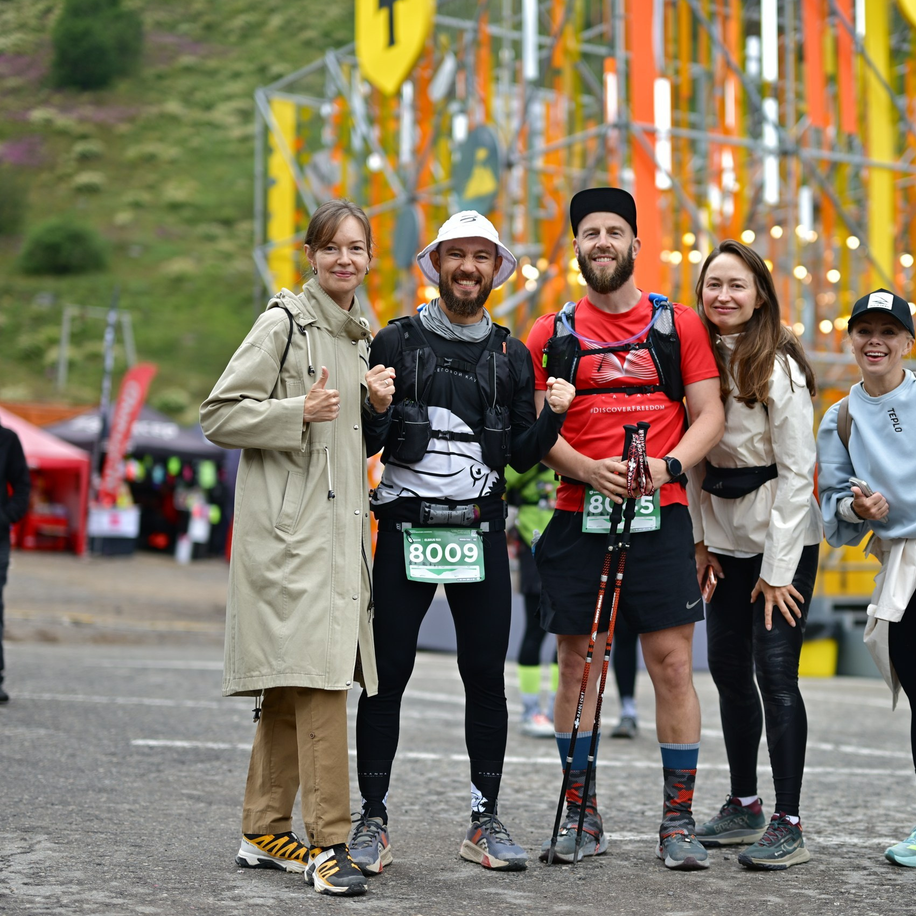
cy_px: 456
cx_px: 603
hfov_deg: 26.7
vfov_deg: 26.9
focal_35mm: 64
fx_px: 1916
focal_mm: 50
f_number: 1.4
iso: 80
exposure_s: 1/1000
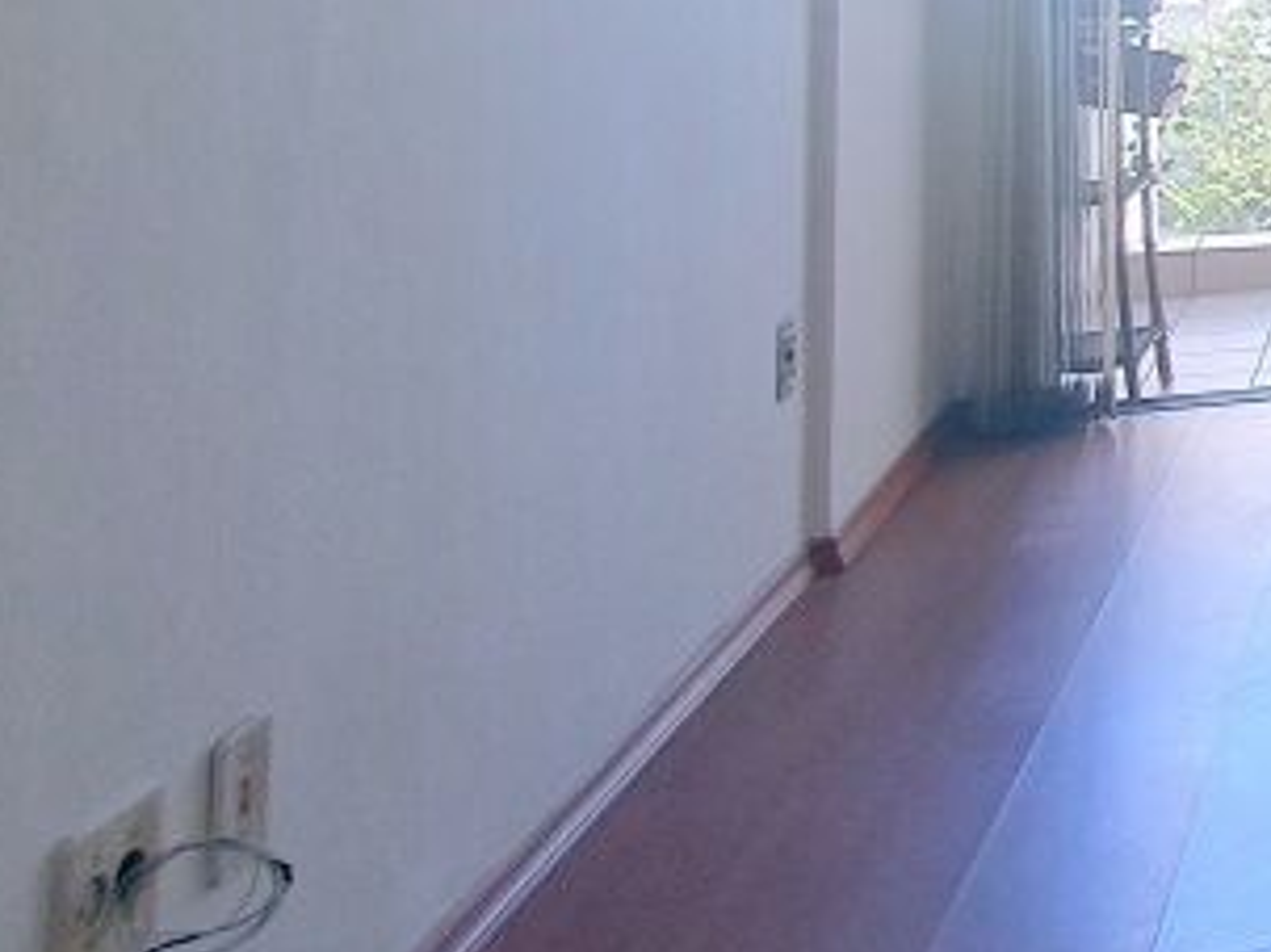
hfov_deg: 19.5
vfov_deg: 23.5
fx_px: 2019
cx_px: 2521
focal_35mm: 55
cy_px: -281
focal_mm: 1.8
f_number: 2.2
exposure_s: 1/120
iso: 50
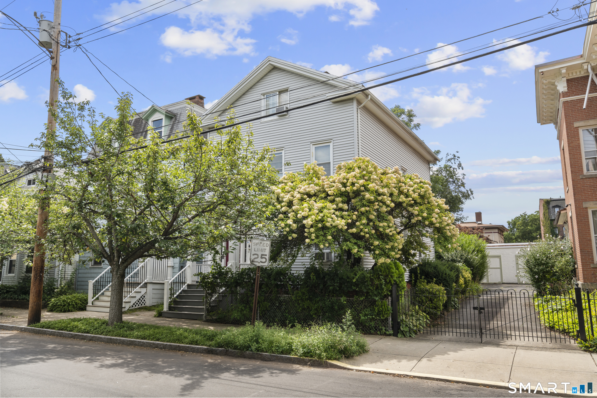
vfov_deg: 49.6
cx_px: 298
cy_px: 199
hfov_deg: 69.4
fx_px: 431
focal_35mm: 26
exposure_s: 1/30
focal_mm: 26
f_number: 9
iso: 200
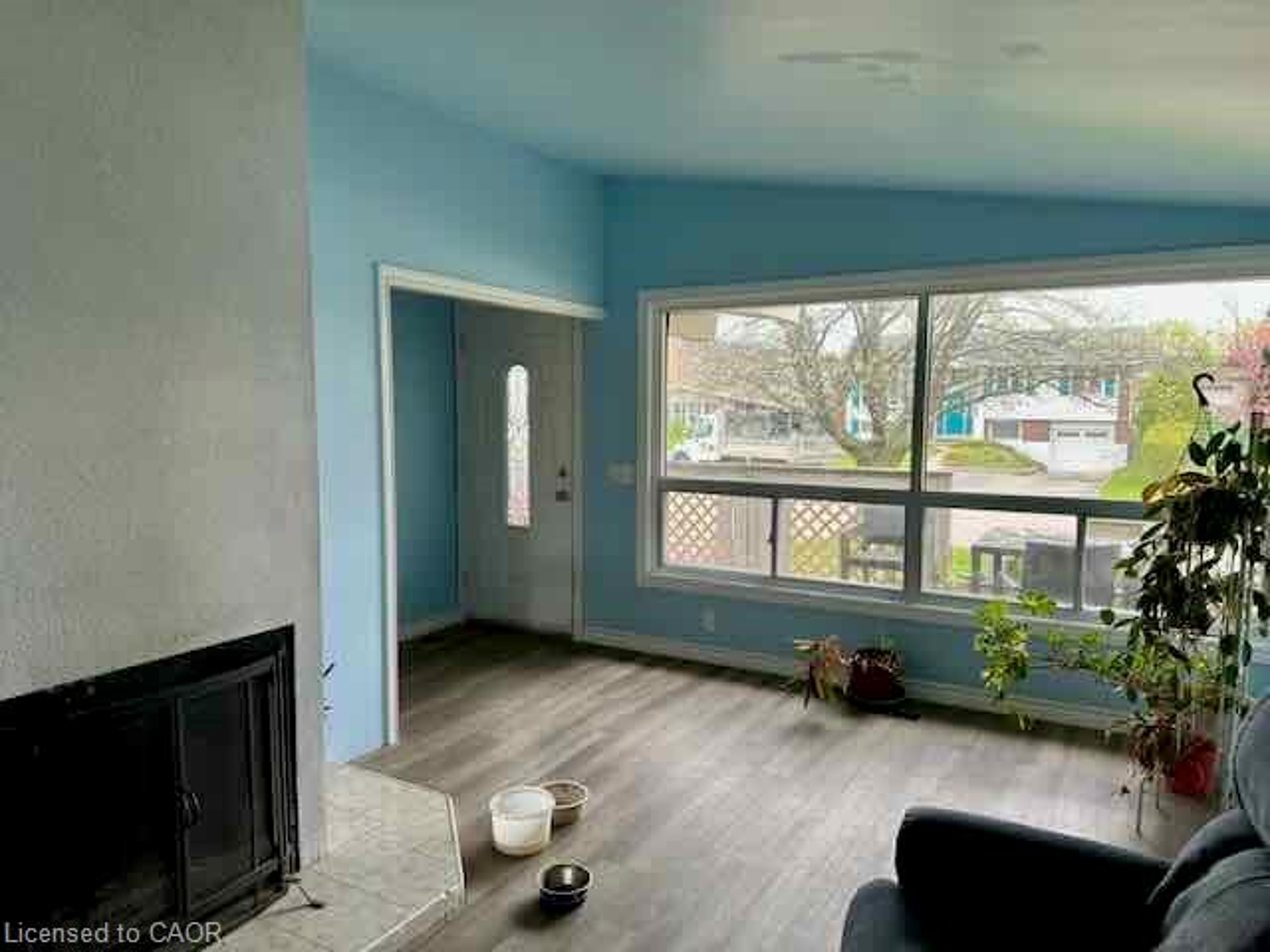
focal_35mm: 24
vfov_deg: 56.8
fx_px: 881
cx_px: 635
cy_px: 476
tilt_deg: -5.9
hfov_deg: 71.6
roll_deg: -0.5
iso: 80
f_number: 1.78
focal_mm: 6.86
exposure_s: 1/121
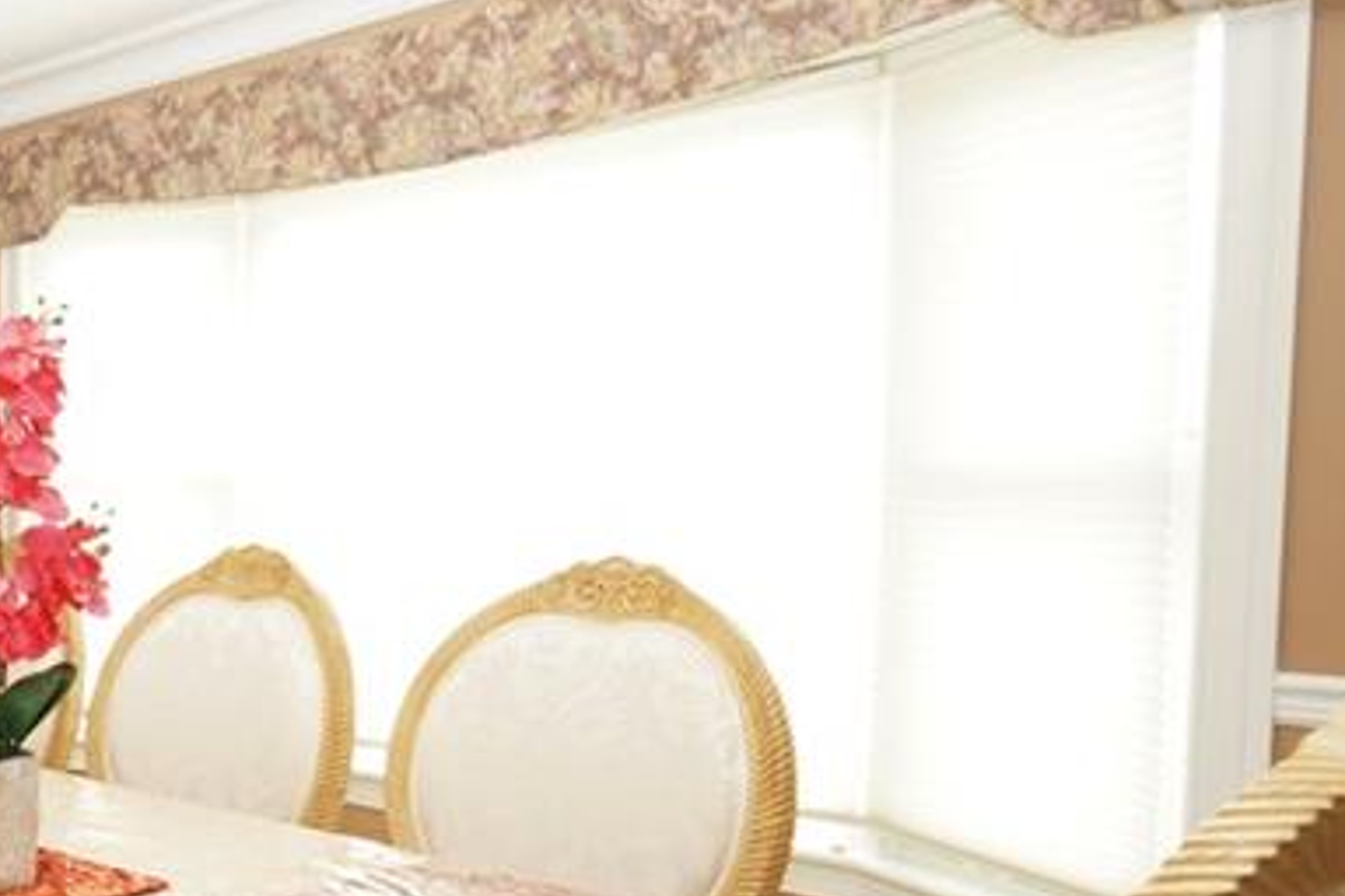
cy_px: 546
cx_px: -214
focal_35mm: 40
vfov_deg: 33.3
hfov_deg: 38.1
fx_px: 1494
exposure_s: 1/125
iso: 800
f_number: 4.5
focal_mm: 10
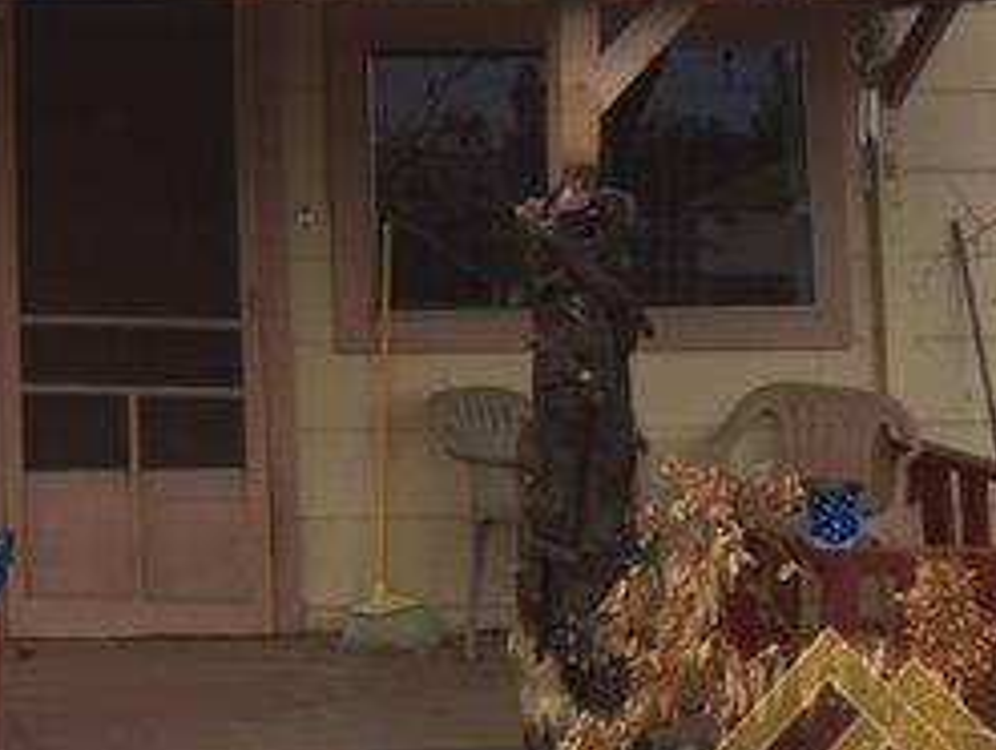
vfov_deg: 19.2
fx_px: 2161
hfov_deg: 23.7
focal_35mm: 75
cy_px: 8
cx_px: -190
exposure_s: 1/1582
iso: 32
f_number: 2.2
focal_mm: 4.15
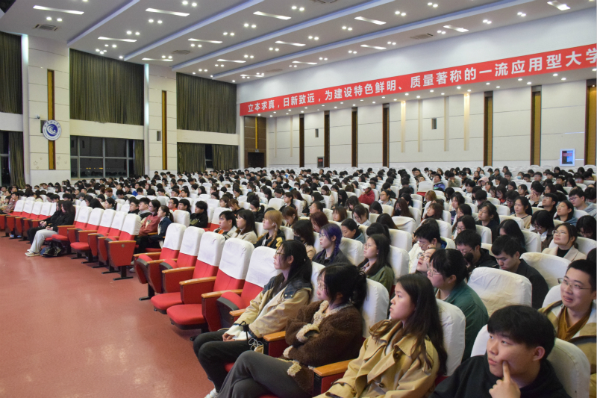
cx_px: 298
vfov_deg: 47.9
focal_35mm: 27
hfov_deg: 67.4
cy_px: 199
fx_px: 448
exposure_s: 1/160
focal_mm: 18
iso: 6400
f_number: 6.3
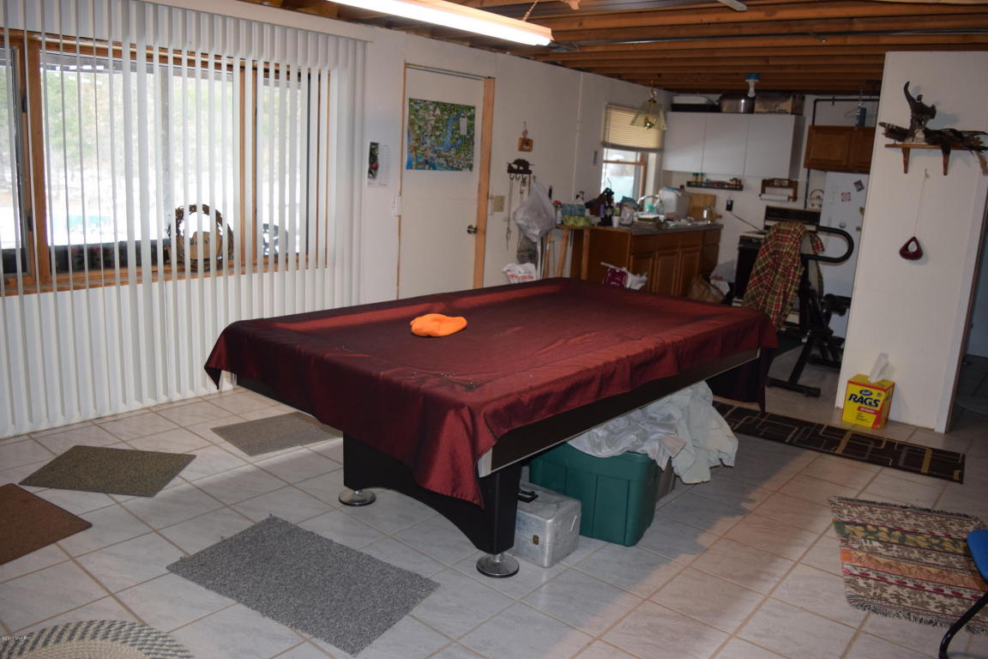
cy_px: 330
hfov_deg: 67.4
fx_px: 741
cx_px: 494
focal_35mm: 27
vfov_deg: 47.9
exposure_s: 1/60
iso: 1000
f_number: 3.5
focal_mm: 18
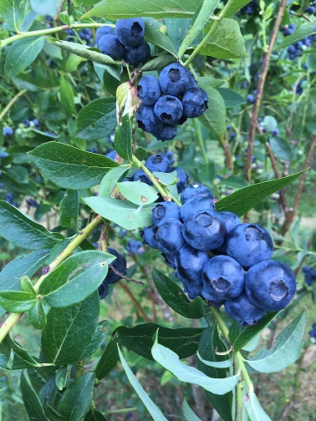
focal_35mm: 29
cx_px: 158
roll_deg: +1.1
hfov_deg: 48.2
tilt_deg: -12.3
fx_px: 353
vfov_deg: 61.7
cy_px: 210
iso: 32
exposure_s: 1/50
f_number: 2.2
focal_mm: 4.15
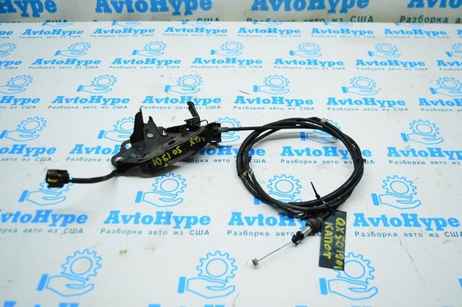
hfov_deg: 55.2
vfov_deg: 38.3
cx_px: 231
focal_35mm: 34
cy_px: 154
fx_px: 442
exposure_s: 1/800
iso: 6400
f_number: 4
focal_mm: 23
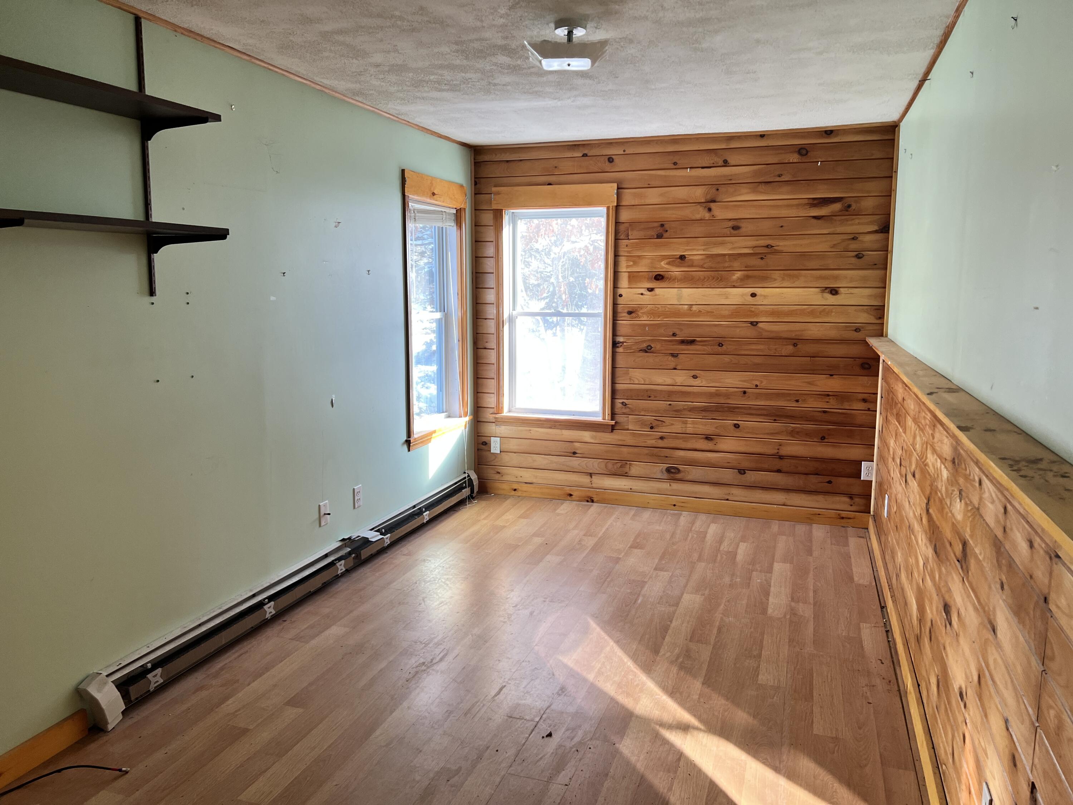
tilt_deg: -7.0
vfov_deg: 53.1
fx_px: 806
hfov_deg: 67.3
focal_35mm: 26
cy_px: 402
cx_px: 536
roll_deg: -0.1
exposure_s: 1/121
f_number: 1.5
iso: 100
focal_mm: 5.7
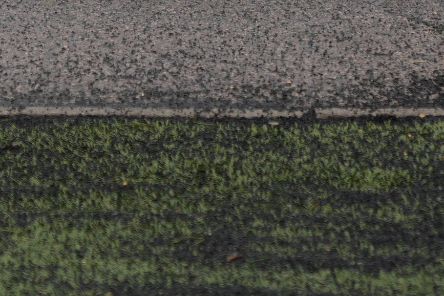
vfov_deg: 4.6
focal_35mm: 294
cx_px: 168
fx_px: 3620
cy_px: -452
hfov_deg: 7.0
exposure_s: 1/160
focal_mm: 57.9
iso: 200
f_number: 4
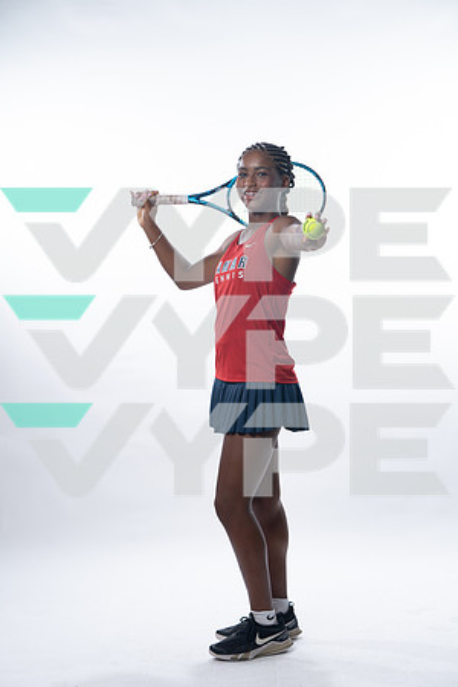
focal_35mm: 80
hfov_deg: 17.1
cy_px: 344
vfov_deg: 25.4
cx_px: 229
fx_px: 1527
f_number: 5.6
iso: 200
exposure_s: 1/250
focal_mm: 80
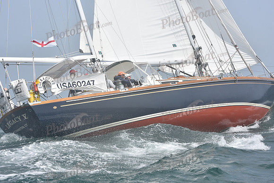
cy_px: 92
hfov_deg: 28.8
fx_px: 533
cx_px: 137
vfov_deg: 19.5
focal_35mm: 70
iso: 320
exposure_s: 1/800
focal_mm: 70
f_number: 11
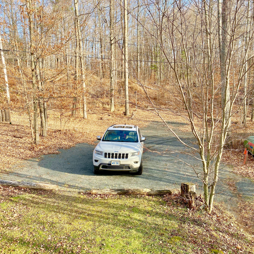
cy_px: 129
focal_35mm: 32
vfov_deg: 51.1
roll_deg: +1.1
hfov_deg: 50.9
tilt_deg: -10.9
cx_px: 146
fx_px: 266
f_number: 1.8
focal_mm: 4.25
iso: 32
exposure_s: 1/487
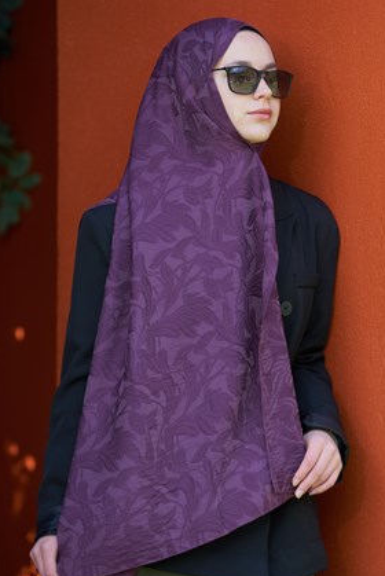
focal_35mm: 177
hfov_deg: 7.8
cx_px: 208
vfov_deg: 11.6
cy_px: 274
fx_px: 2834
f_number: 4
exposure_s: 1/200
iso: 200
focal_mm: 160
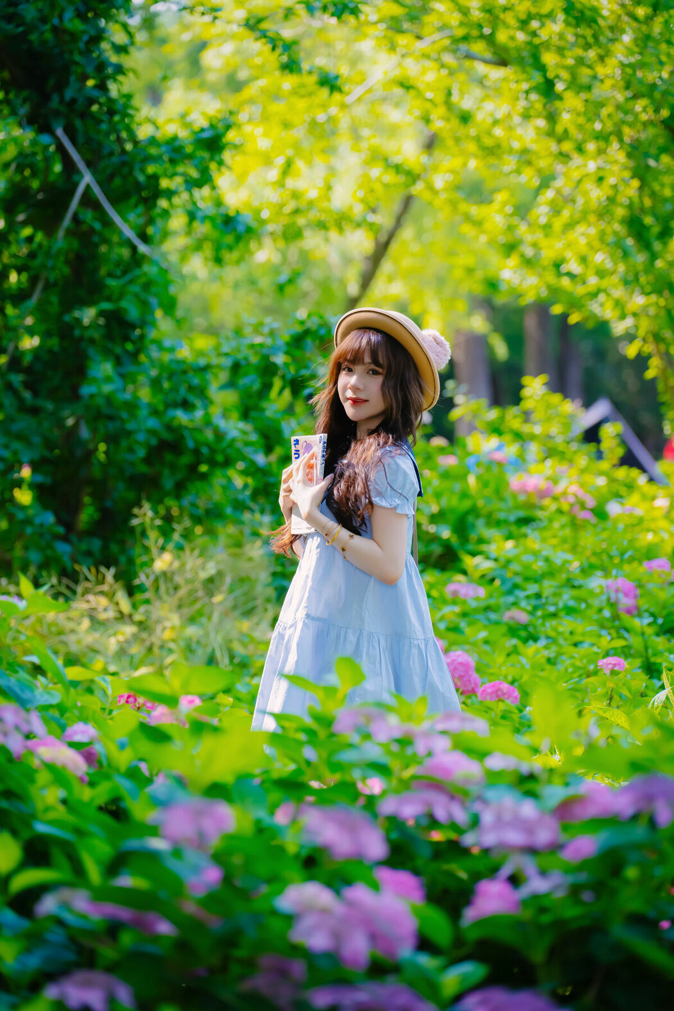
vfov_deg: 19.5
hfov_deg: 13.0
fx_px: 2949
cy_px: 506
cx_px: 337
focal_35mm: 105
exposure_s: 1/250
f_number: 2.8
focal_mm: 105
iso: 100
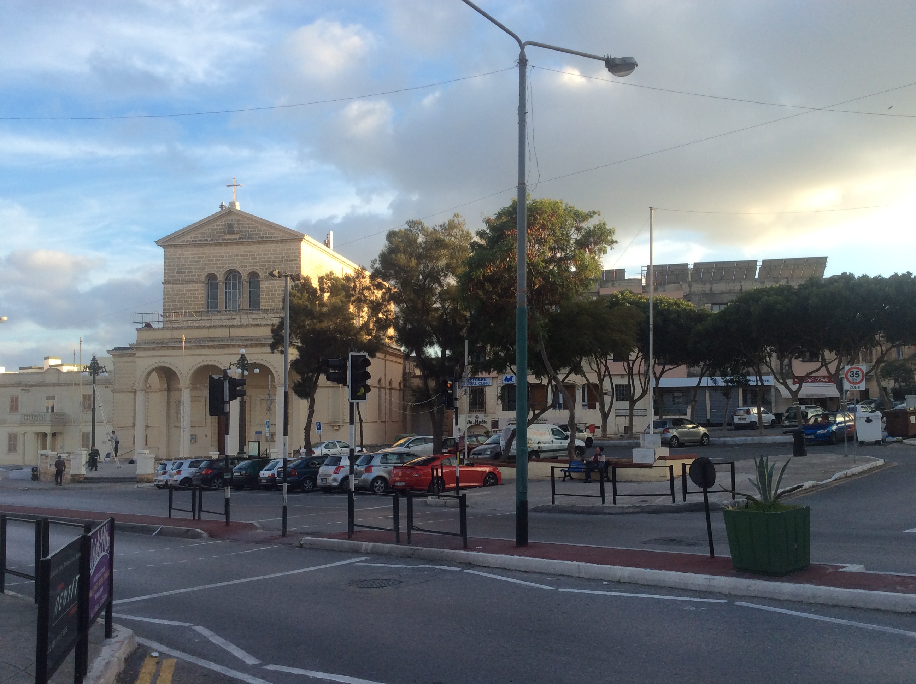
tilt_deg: +3.5
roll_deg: +1.2
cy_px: 342
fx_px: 846
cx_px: 458
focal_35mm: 32
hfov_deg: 56.9
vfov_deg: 44.1
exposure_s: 1/406
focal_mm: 3.3
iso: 32
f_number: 2.4
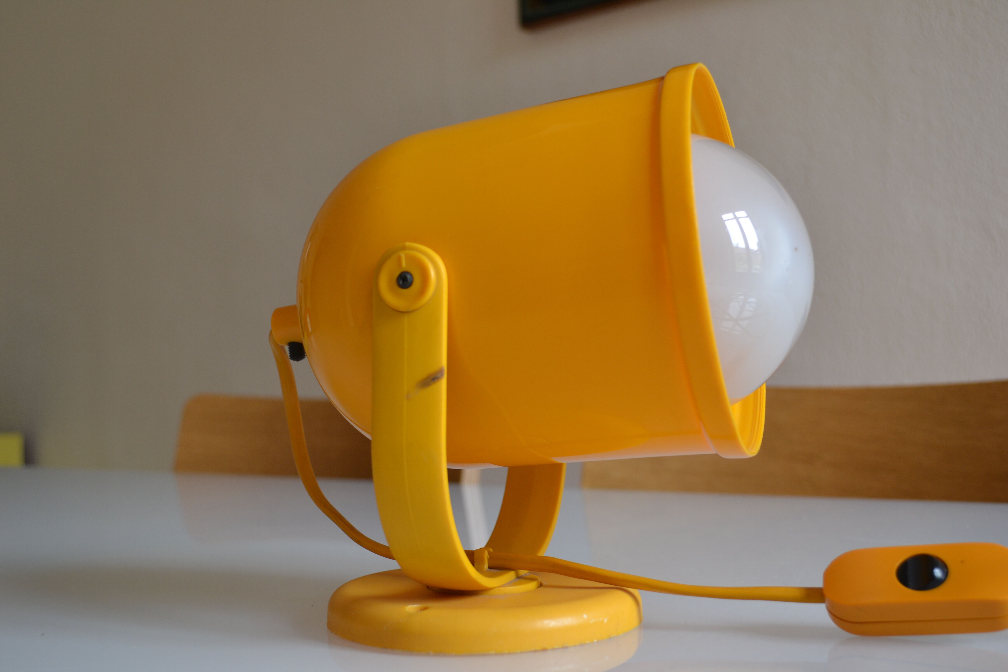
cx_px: 504
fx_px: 1176
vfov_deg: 31.9
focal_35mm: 42
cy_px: 336
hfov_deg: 46.4
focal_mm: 28
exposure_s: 1/125
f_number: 5.6
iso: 400
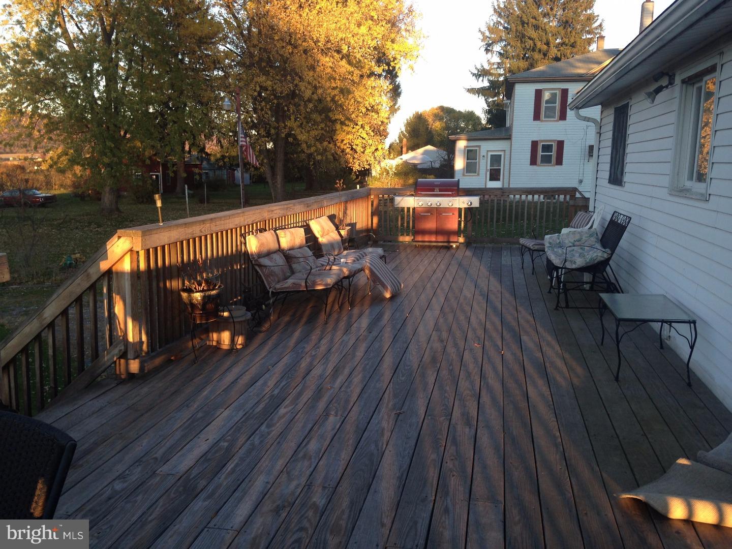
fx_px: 698
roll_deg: -0.5
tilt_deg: -10.3
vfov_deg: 42.9
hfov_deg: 55.4
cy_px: 274
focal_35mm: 33
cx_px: 366
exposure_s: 1/155
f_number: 2.4
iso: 50
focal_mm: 4.12
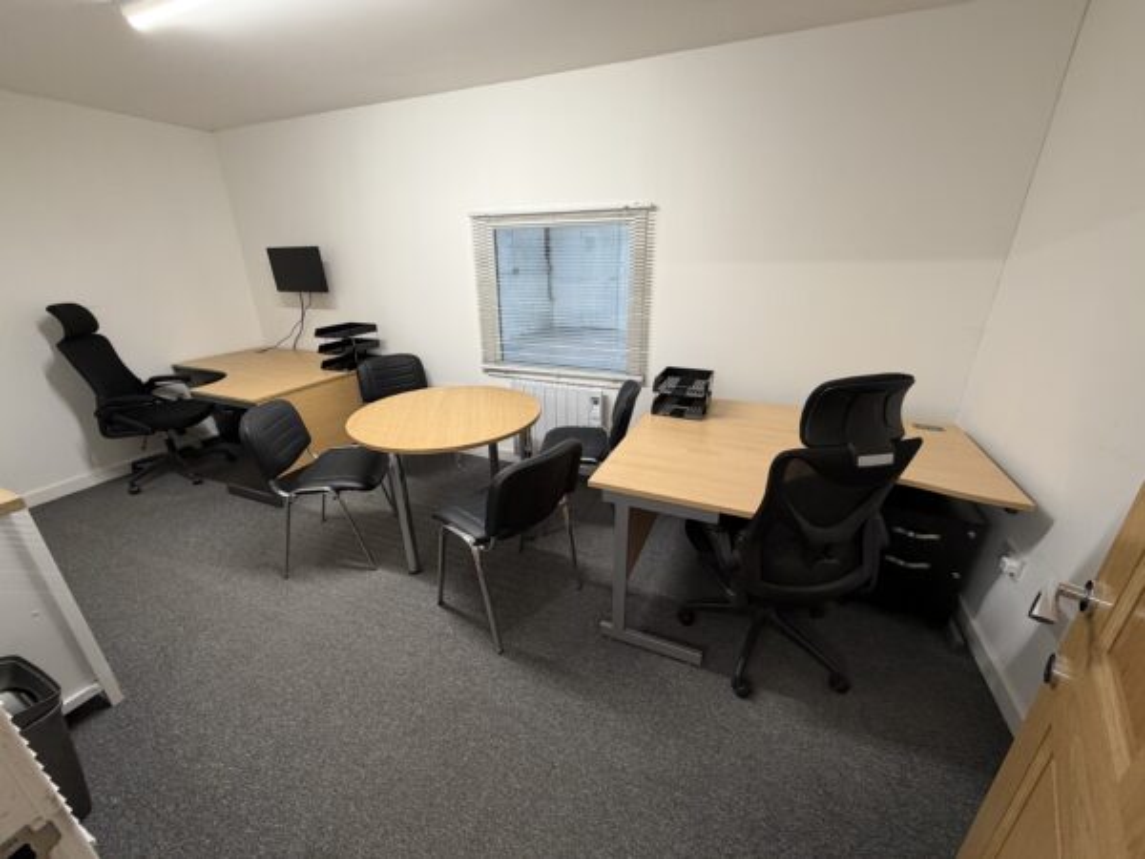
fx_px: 463
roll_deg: +0.7
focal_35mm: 14
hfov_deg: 102.1
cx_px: 572
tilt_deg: -21.0
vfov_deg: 85.7
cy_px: 430
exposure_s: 1/50
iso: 200
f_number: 2.2
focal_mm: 2.22
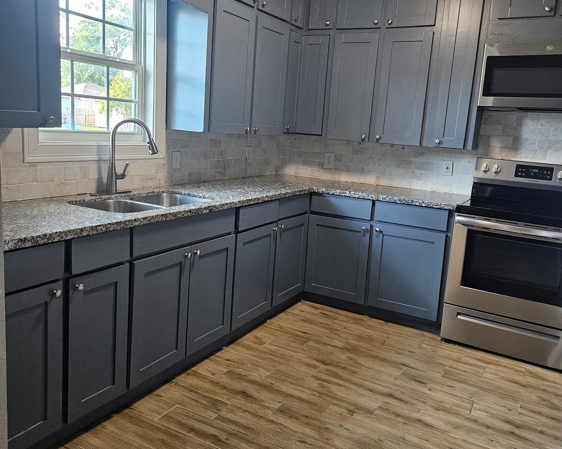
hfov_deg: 58.8
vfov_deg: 48.4
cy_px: 201
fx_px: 499
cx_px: 281
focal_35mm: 30
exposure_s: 1/120
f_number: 1.8
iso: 500
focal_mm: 5.4
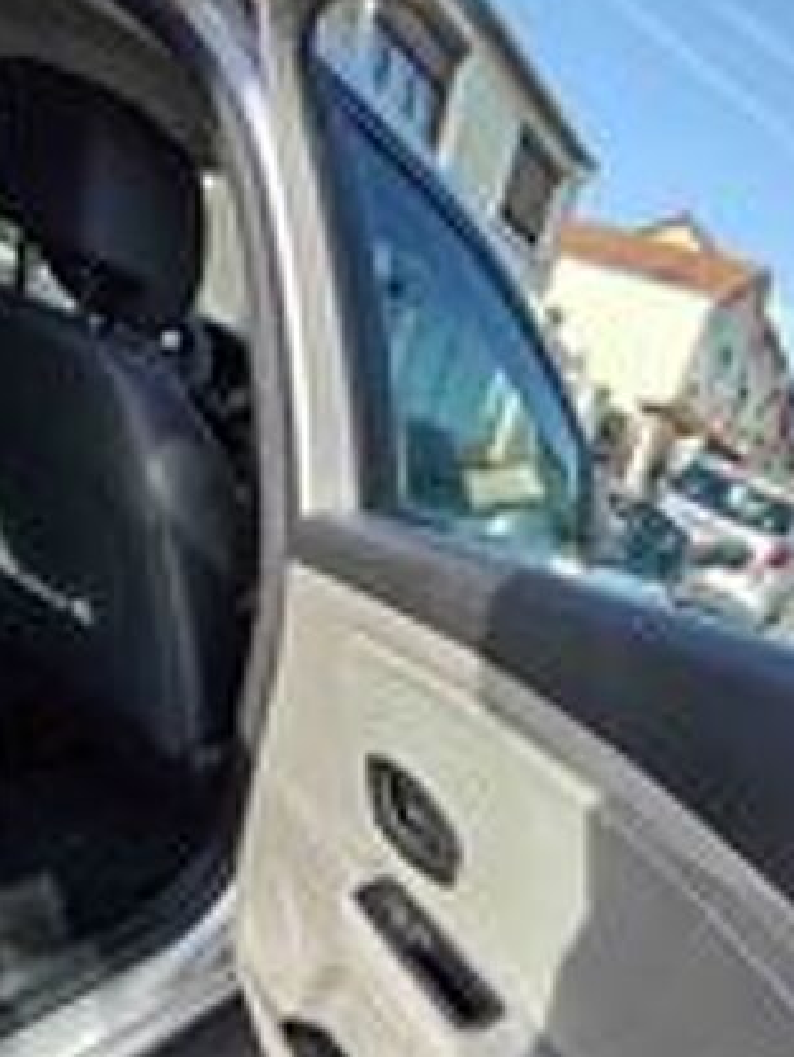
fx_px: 703
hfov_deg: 57.8
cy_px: 738
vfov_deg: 70.8
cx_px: 520
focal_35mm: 23
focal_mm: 1.67
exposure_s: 1/121
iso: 50
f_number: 2.2
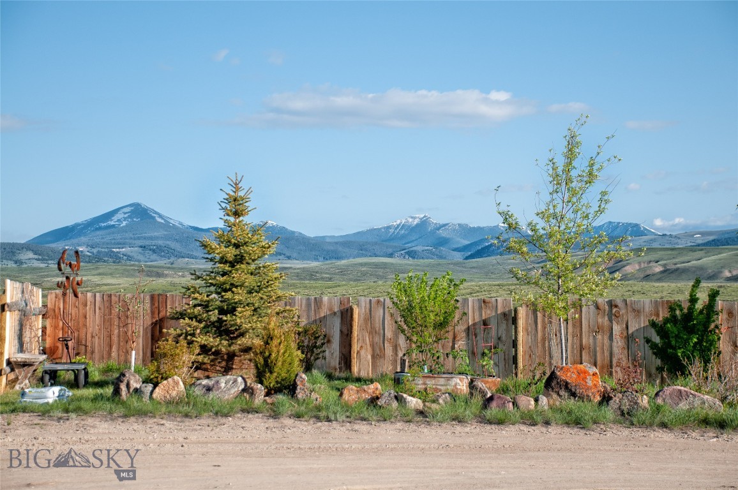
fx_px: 1597
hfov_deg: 26.0
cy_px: 245
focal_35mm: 78
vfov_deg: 17.5
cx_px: 369
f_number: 5
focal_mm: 52
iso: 200
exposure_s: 1/1000
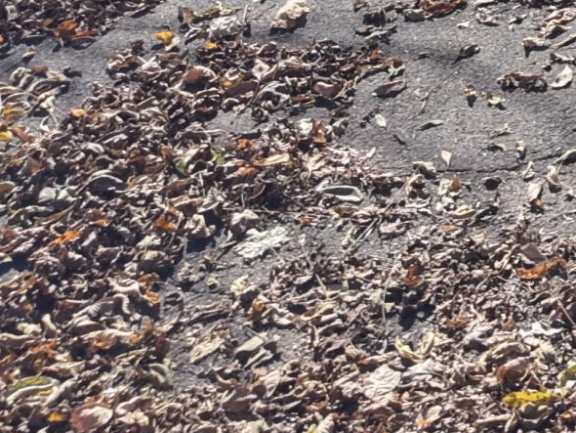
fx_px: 2031
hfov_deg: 13.9
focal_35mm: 122
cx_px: 1114
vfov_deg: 10.5
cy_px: -604
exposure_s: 1/4000
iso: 400
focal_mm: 8.67
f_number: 1.8
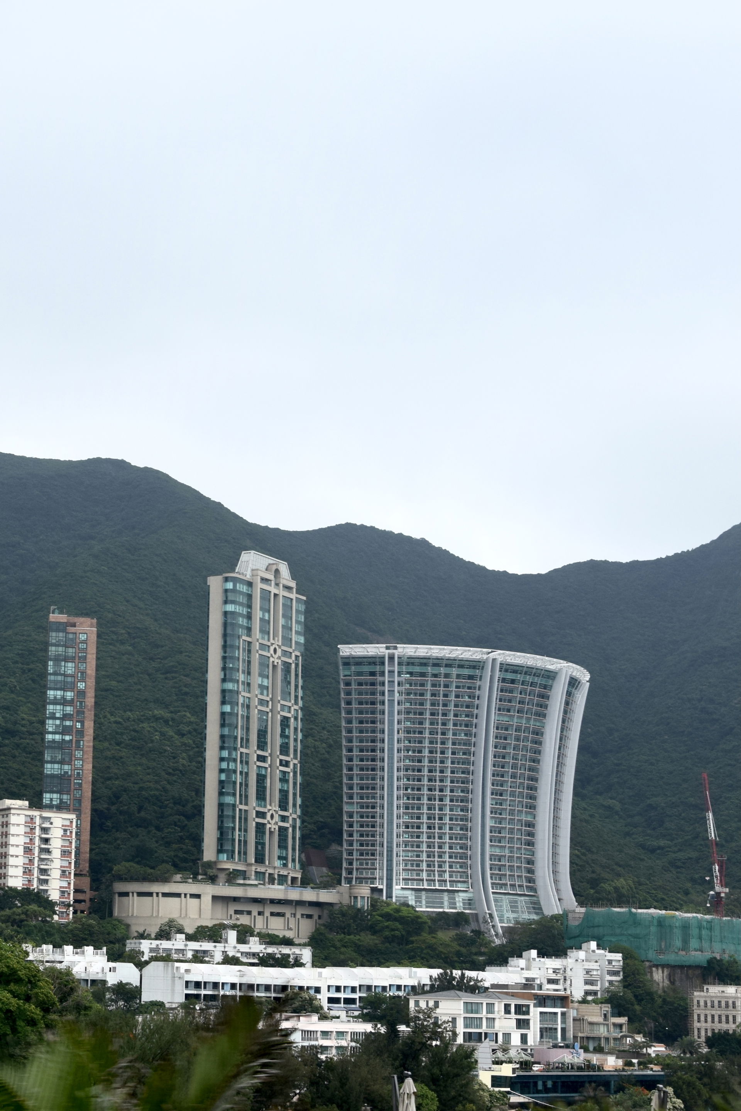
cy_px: 556
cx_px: 370
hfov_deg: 29.9
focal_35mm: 45
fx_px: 1389
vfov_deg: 43.6
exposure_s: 1/250
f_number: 8
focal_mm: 30
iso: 220
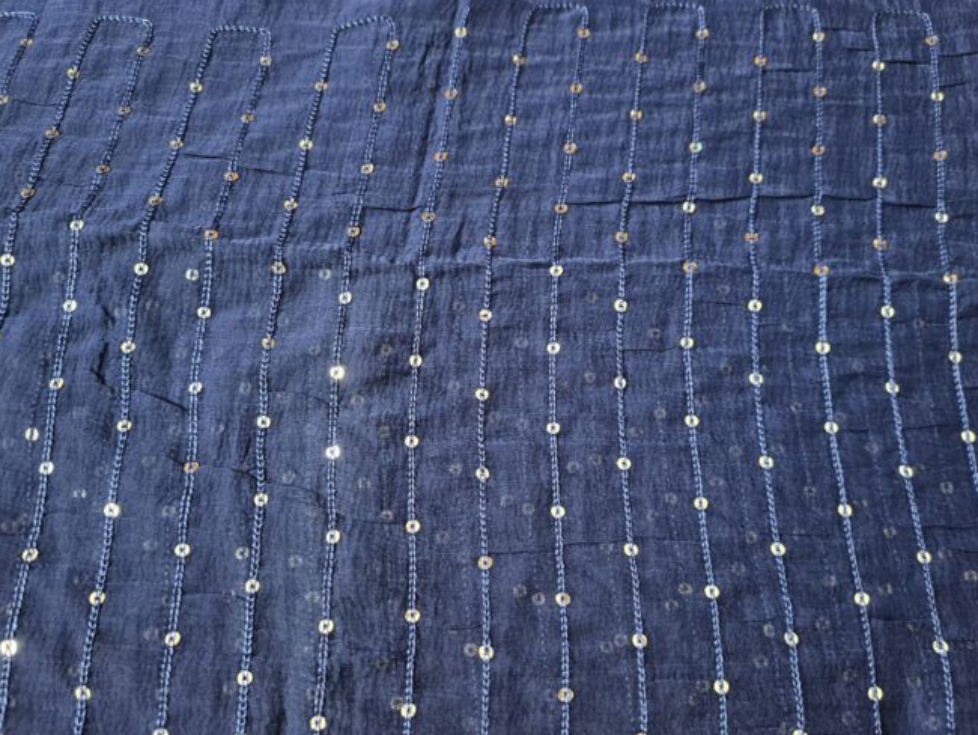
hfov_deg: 63.4
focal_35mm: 28
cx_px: 471
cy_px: 386
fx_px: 791
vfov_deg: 49.8
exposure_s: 1/24
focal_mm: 5.4
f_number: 1.8
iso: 640
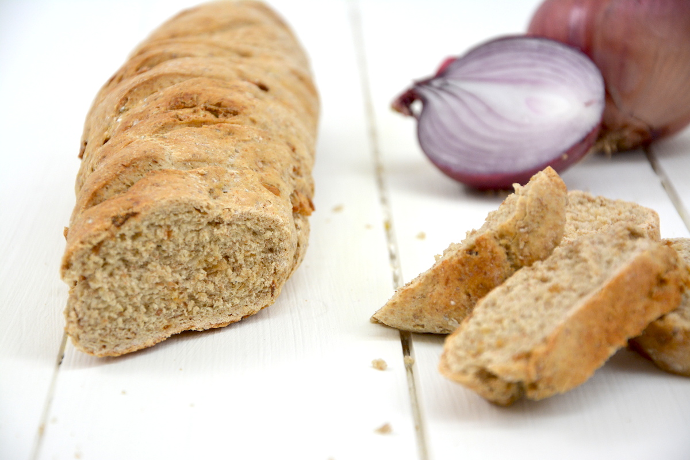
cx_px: 345
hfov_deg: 16.1
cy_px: 230
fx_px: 2444
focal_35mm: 128
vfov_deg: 10.8
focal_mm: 85
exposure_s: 1/125
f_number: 5.6
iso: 560
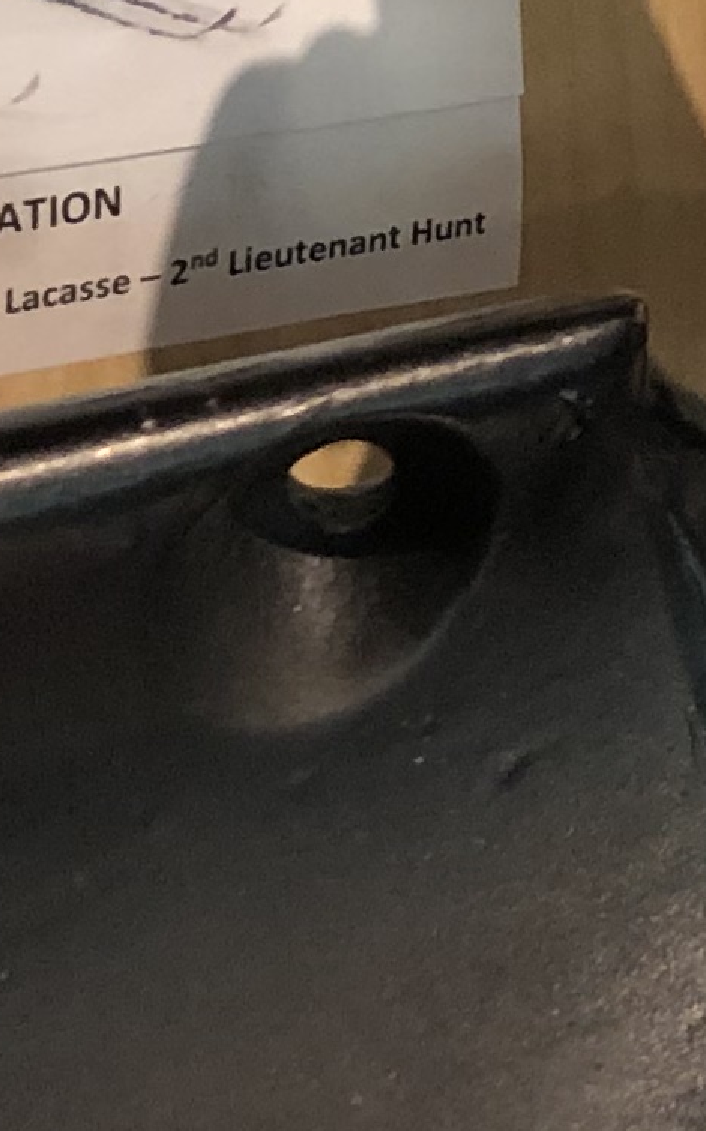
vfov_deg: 13.1
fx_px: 4900
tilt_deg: -16.8
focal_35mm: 159
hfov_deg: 7.6
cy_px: 188
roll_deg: -2.5
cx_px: 1732
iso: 50
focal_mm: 4
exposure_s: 1/15
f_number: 1.8
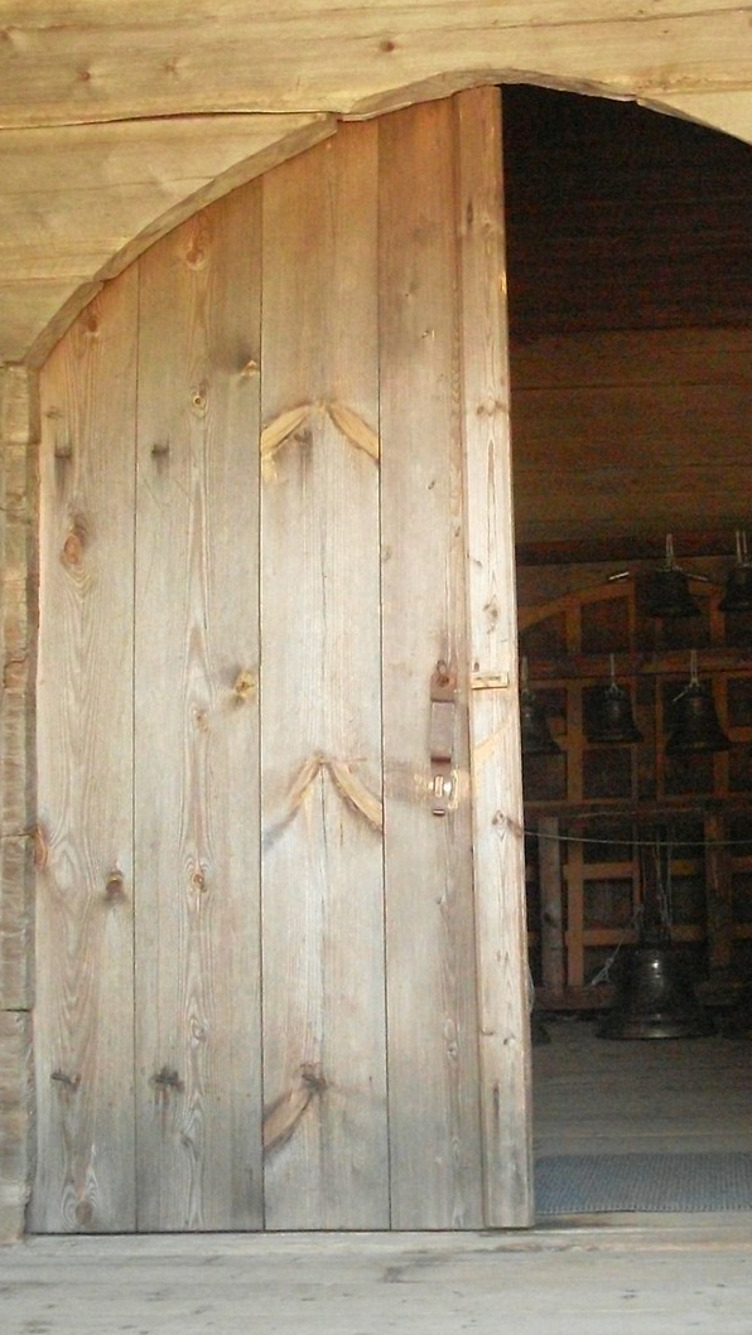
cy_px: 664
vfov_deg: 37.2
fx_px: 1984
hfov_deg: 21.2
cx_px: 586
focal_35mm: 56
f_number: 2.8
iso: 400
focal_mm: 6.3
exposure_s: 1/90
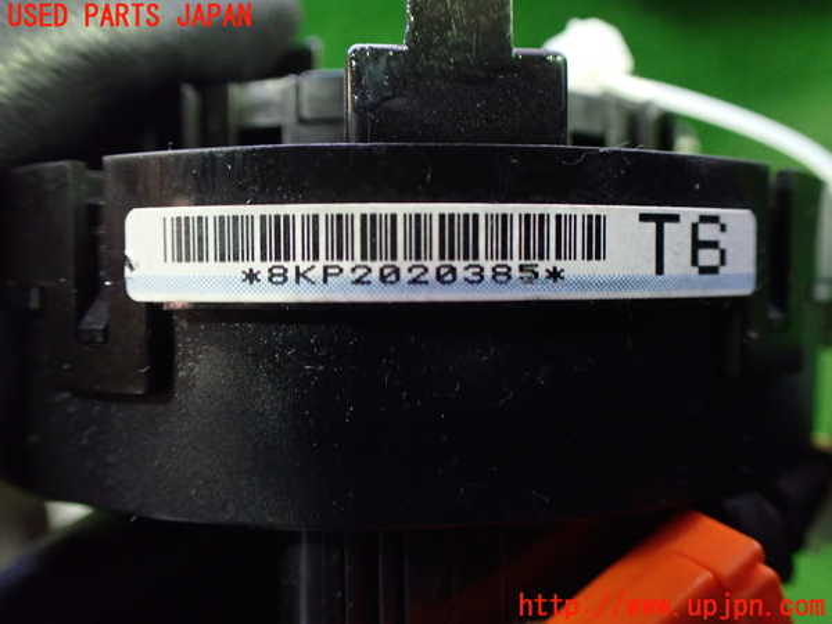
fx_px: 721
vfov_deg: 46.8
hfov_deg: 60.0
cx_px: 416
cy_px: 312
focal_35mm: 30
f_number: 2.3
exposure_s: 1/30
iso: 800
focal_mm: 5.4
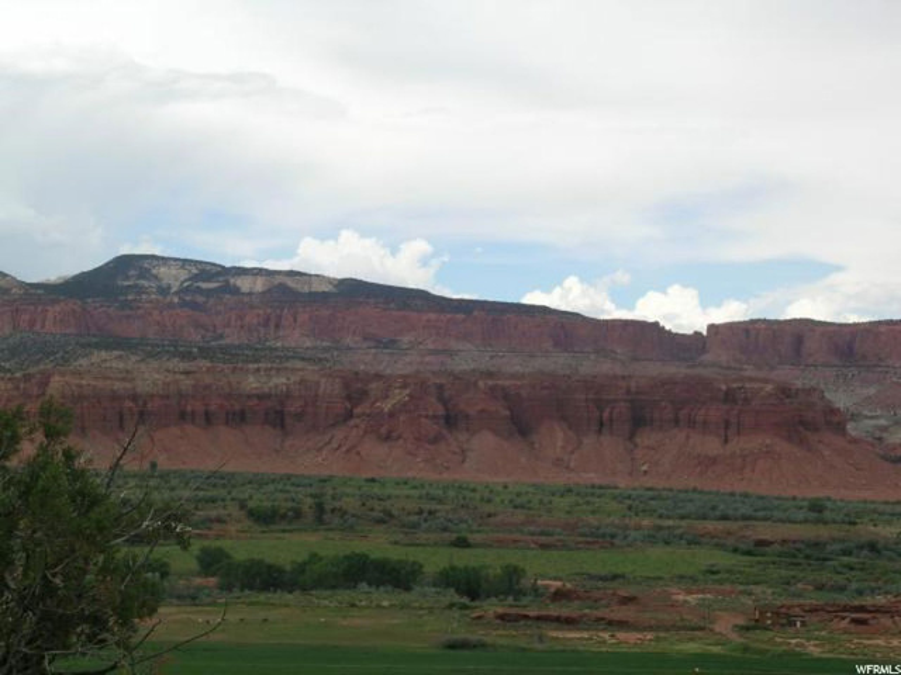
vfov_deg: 19.6
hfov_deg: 26.0
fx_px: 1952
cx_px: 450
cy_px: 338
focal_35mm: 75
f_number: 8
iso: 50
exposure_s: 1/182
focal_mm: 15.6
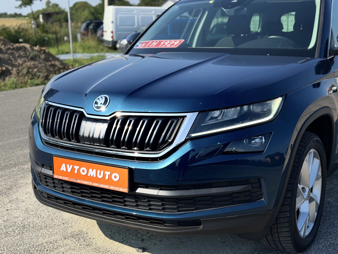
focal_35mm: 48
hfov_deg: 39.7
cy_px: 127
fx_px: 469
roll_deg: -0.1
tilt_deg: -12.2
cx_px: 169
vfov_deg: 30.3
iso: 64
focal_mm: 6.76
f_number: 1.78
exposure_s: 1/2833
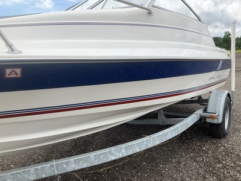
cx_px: 120
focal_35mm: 29
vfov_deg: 48.2
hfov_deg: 61.7
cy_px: 90
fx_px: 202
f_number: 1.8
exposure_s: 1/1848
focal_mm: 3
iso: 25
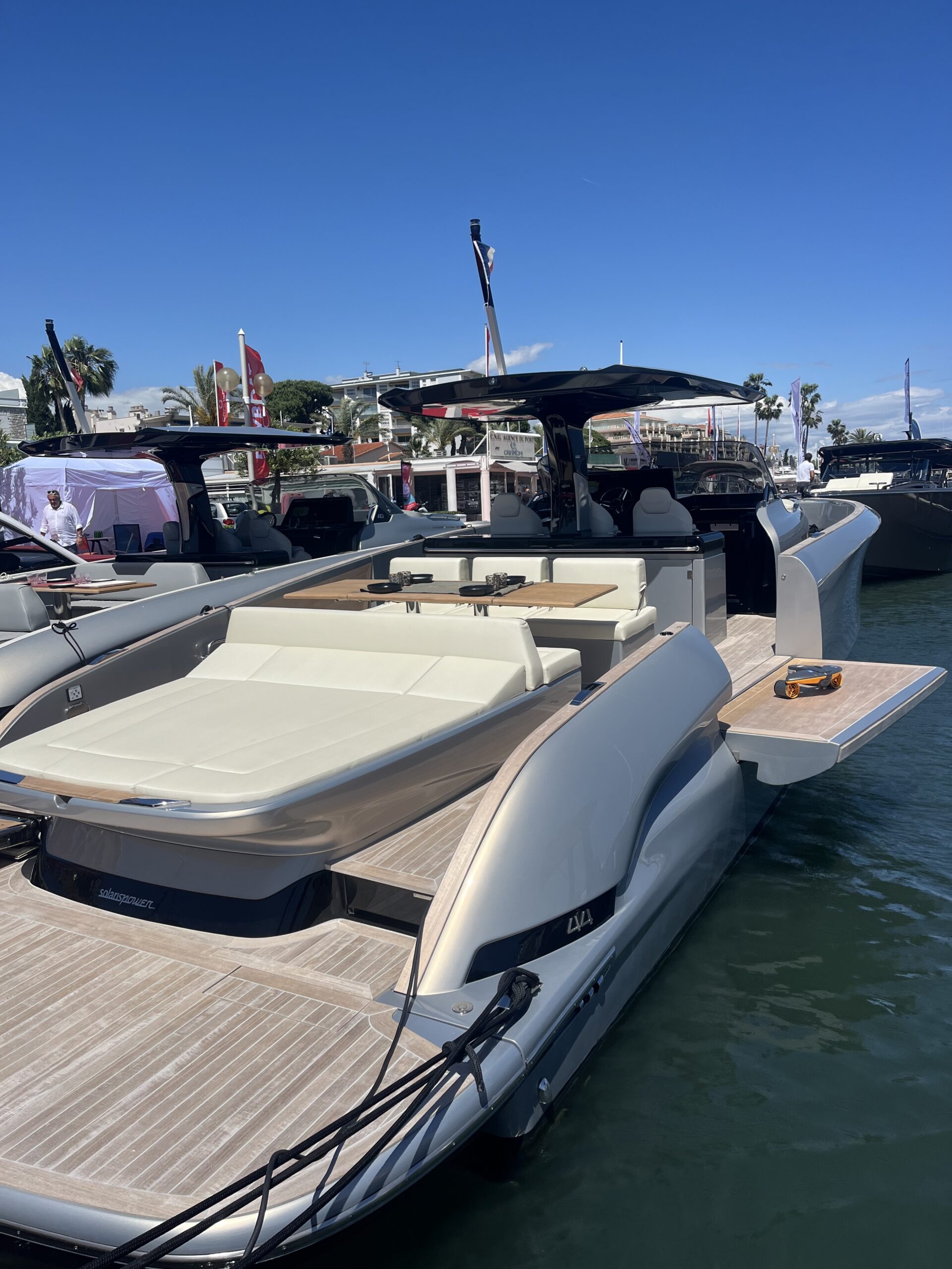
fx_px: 953
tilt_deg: -8.6
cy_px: 634
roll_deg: +3.0
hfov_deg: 53.1
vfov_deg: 67.3
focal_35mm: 26
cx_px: 476
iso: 50
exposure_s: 1/6494
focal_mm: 5.1
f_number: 1.6
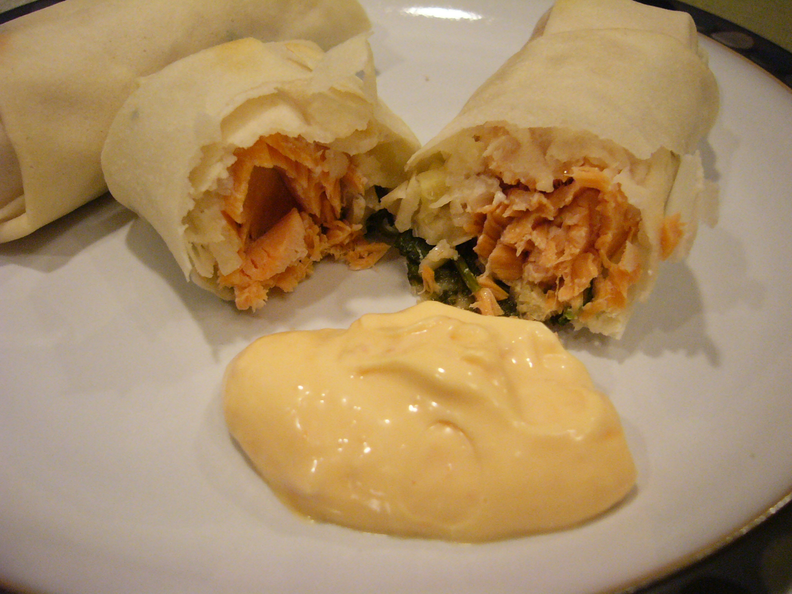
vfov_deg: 40.7
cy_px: 297
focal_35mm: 35
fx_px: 801
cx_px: 396
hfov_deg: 52.6
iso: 400
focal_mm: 5.8
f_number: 2.8
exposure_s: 1/60
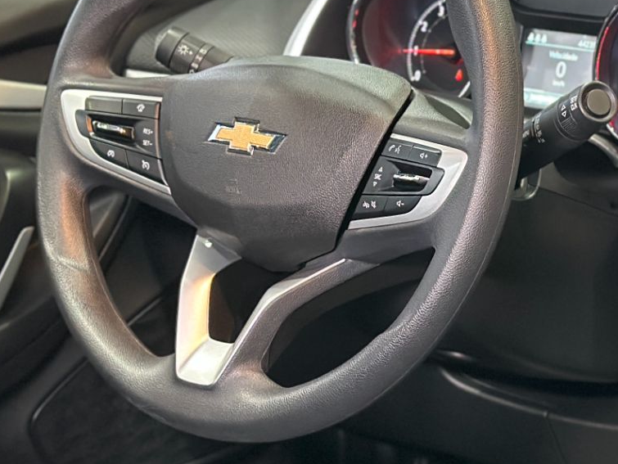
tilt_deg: -19.2
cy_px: 341
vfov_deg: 12.1
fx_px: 2179
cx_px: 581
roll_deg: +0.9
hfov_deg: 15.9
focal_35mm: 122
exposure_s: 1/40
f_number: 1.78
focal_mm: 6.86
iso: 500
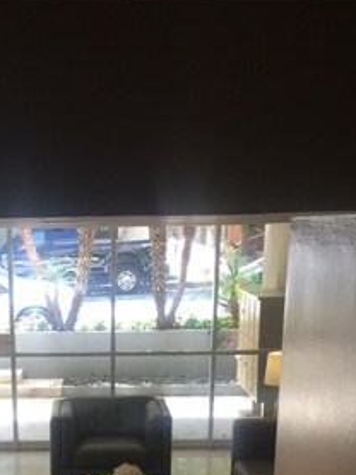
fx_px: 918
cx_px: 63
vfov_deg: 26.4
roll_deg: +0.9
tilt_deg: -15.8
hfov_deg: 21.6
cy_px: 540
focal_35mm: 67
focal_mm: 4.15
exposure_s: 1/30
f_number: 2.2
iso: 32
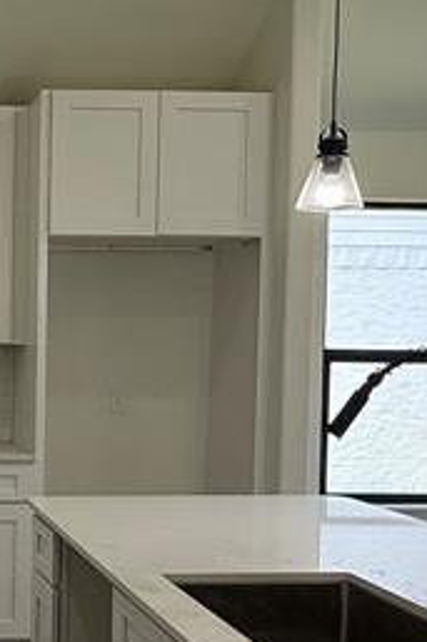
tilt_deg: -2.6
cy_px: 397
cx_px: -107
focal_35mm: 58
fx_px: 1033
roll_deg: -0.7
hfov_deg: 21.4
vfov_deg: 34.3
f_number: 2.2
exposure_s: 1/120
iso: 50
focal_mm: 2.22
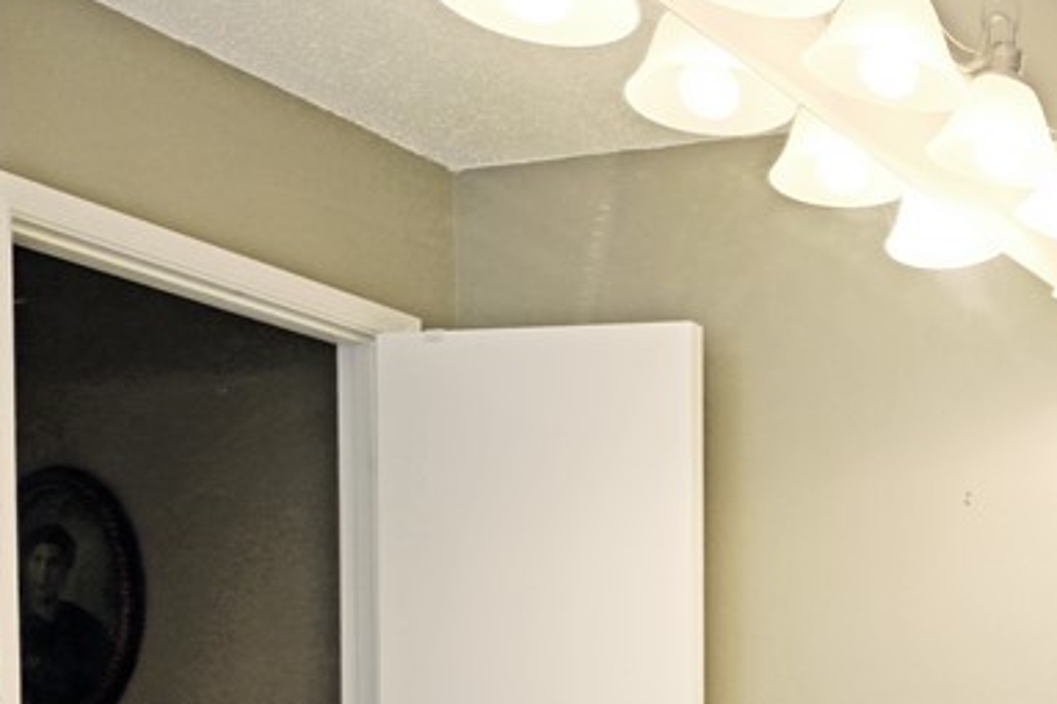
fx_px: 1497
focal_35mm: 51
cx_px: 1446
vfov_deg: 24.9
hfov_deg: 29.4
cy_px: 750
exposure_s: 1/20
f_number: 3.5
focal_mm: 12
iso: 90
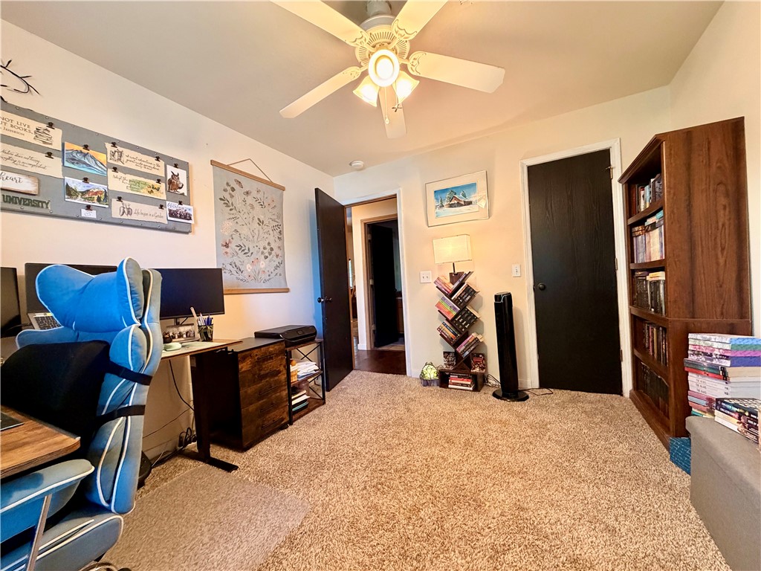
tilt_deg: -0.3
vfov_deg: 85.7
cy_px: 286
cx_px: 380
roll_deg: +3.3
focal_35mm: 14
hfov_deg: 102.1
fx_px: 308
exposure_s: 1/60
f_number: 2.2
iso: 400
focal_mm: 2.22
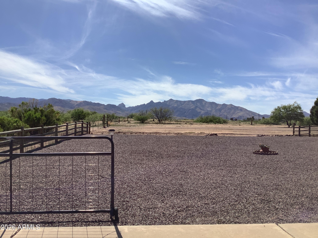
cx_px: 159
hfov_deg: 58.4
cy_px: 119
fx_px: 285
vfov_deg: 45.4
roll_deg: -0.6
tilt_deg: +0.3
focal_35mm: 31
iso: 25
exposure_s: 1/2632
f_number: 2.4
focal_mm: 3.3
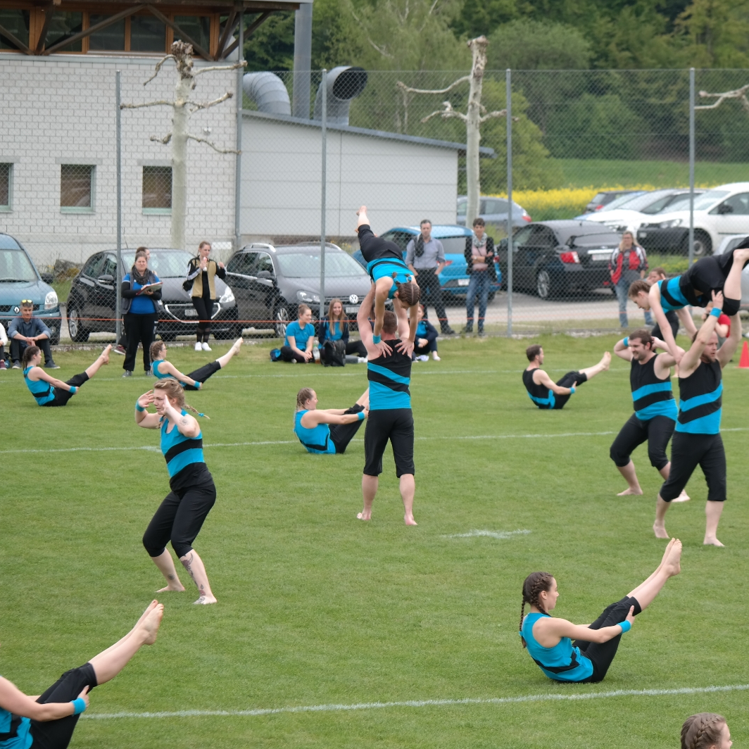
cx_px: 550
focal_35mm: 147
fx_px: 3599
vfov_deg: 11.9
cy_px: 374
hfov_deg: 11.9
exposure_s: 1/250
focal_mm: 75
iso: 100
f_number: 4.5
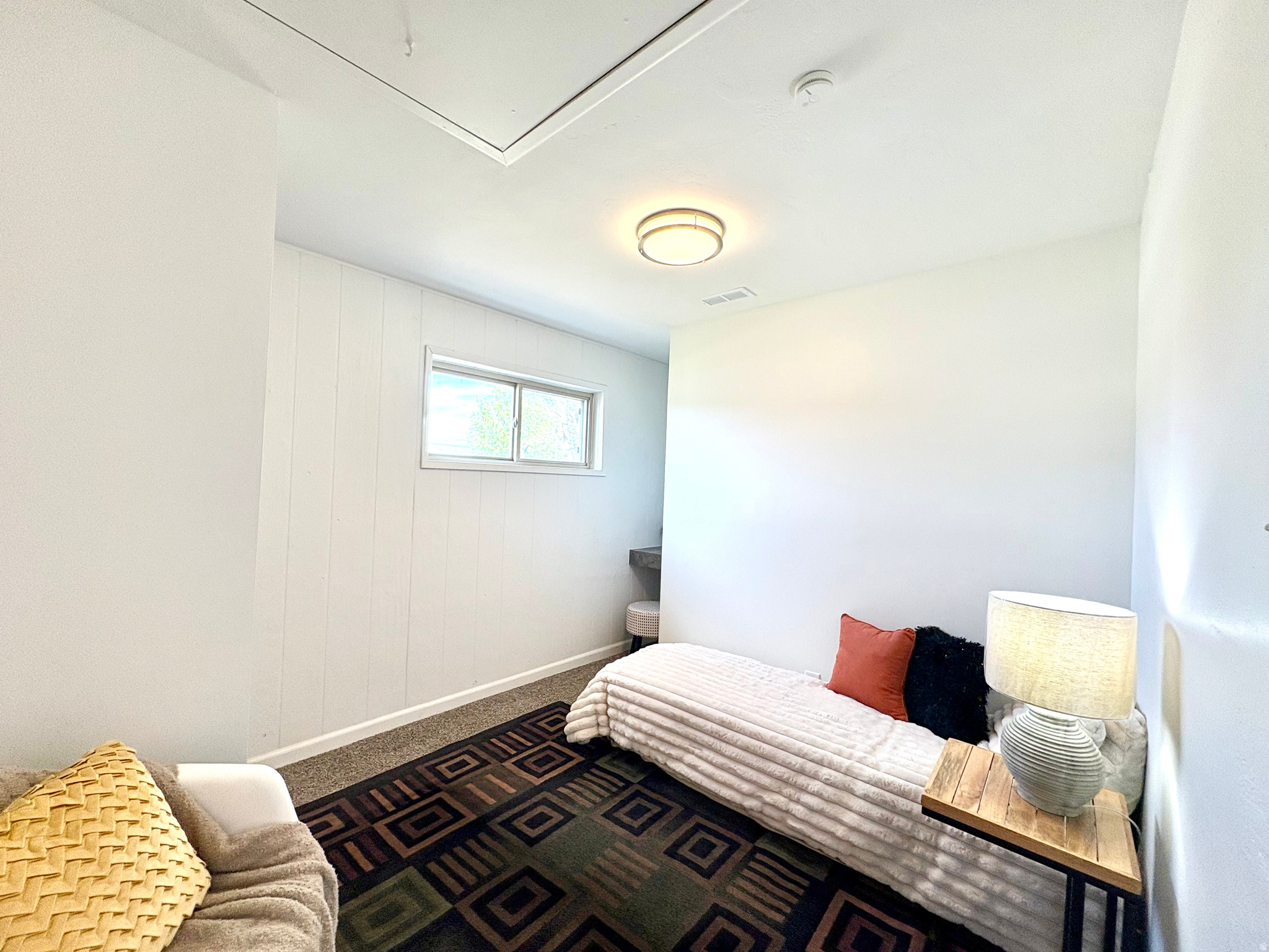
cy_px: 476
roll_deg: -2.3
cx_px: 634
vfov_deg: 85.7
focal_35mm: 14
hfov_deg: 102.1
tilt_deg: +1.6
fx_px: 513
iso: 80
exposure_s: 1/132
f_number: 2.2
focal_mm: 2.22
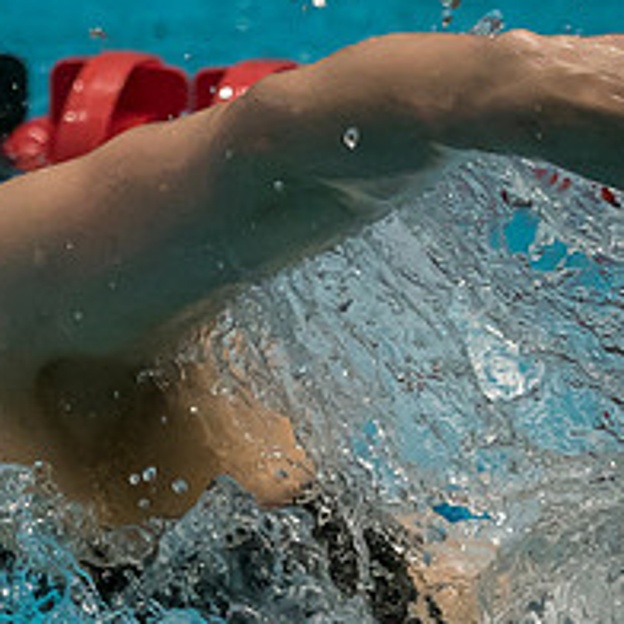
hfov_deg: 1.4
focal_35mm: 1273
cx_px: -348
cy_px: 323
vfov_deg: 1.4
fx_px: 25962
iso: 1600
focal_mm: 150
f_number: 2.8
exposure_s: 1/1000
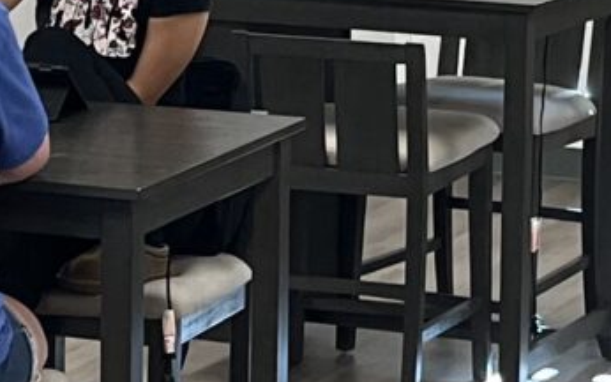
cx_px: 249
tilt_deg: -9.3
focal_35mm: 204
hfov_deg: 10.3
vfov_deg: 6.4
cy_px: 87
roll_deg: -1.3
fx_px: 3396
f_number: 1.6
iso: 100
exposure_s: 1/120
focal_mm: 5.1
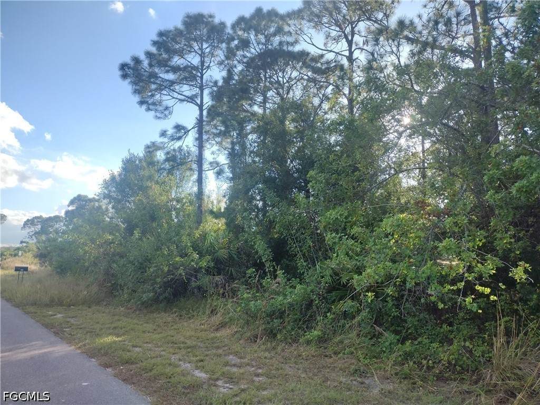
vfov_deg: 51.4
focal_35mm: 27
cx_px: 270
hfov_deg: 65.3
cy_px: 202
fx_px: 421
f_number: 1.7
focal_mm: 4.71
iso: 100
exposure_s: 1/1748
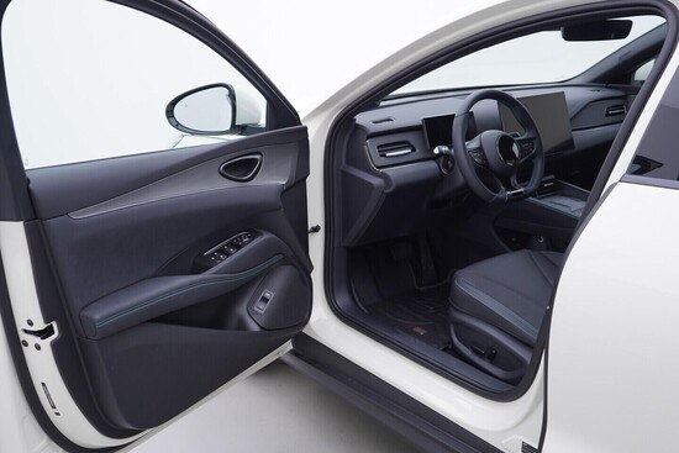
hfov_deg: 53.1
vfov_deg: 36.9
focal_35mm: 36
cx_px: 340
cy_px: 226
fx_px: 679
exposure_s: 1/50
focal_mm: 24
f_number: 3.2
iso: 125
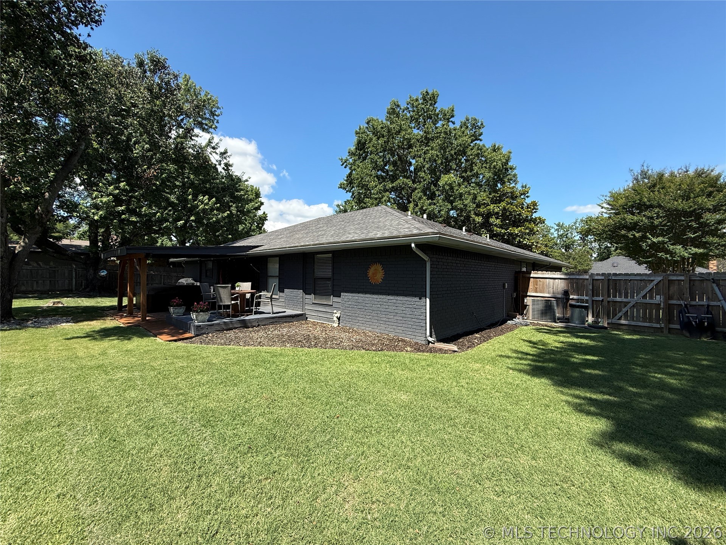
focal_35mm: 14
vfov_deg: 85.7
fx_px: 294
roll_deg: -0.5
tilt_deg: +0.7
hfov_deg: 102.1
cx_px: 363
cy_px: 272
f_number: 2.2
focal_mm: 2.22
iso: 64
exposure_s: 1/1068
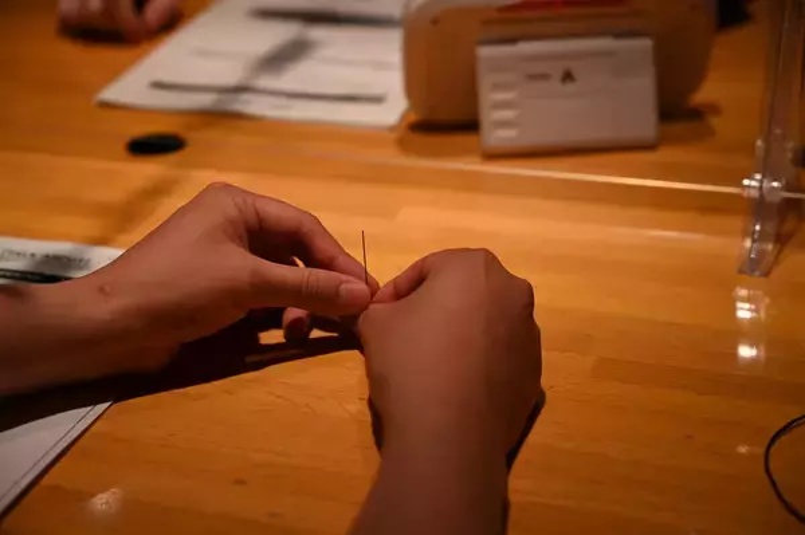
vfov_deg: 21.5
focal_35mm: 63
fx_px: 1408
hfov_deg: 31.9
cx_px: 402
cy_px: 268
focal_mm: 63
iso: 640
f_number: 4
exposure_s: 1/125
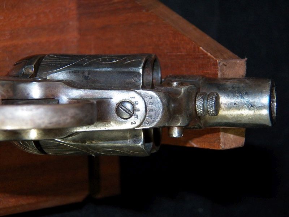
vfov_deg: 13.1
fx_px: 943
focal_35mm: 113
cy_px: 108
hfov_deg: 17.4
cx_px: 144
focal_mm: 20.2
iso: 400
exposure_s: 1/50
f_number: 3.6
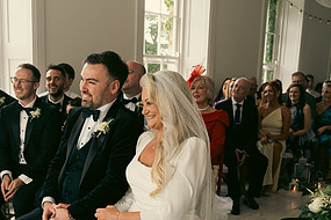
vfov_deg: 24.0
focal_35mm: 55
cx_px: 157
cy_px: 192
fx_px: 506
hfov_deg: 36.2
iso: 200
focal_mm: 27
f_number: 3.5
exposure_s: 1/160
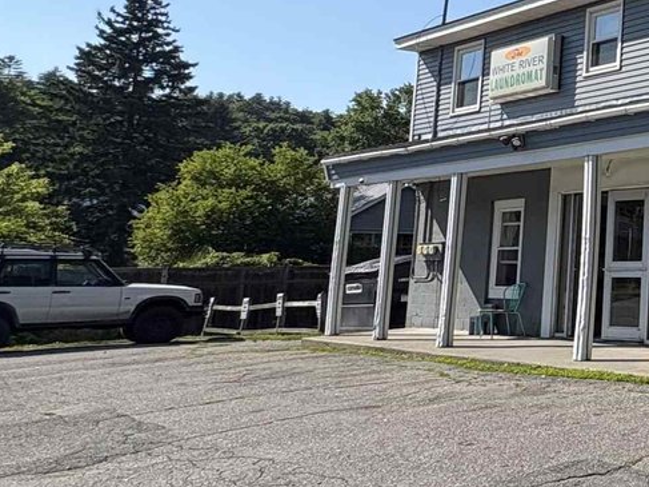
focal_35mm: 46
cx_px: 937
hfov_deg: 28.9
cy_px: 116
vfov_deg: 30.9
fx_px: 862
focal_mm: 2.22
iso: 50
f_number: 2.2
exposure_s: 1/1477
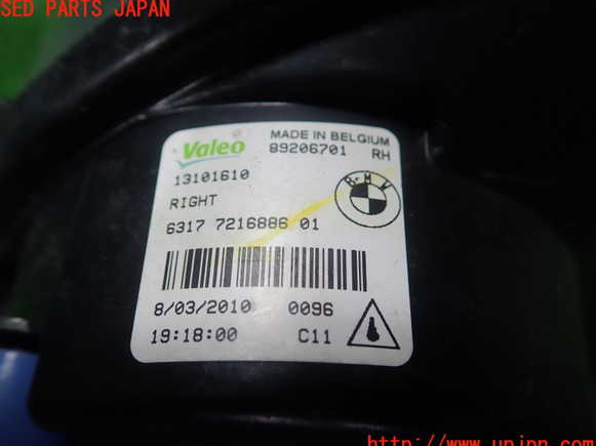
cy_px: 228
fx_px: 533
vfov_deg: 45.4
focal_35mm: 31
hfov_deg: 58.4
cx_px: 291
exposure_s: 1/125
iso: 160
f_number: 2.3
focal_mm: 5.5
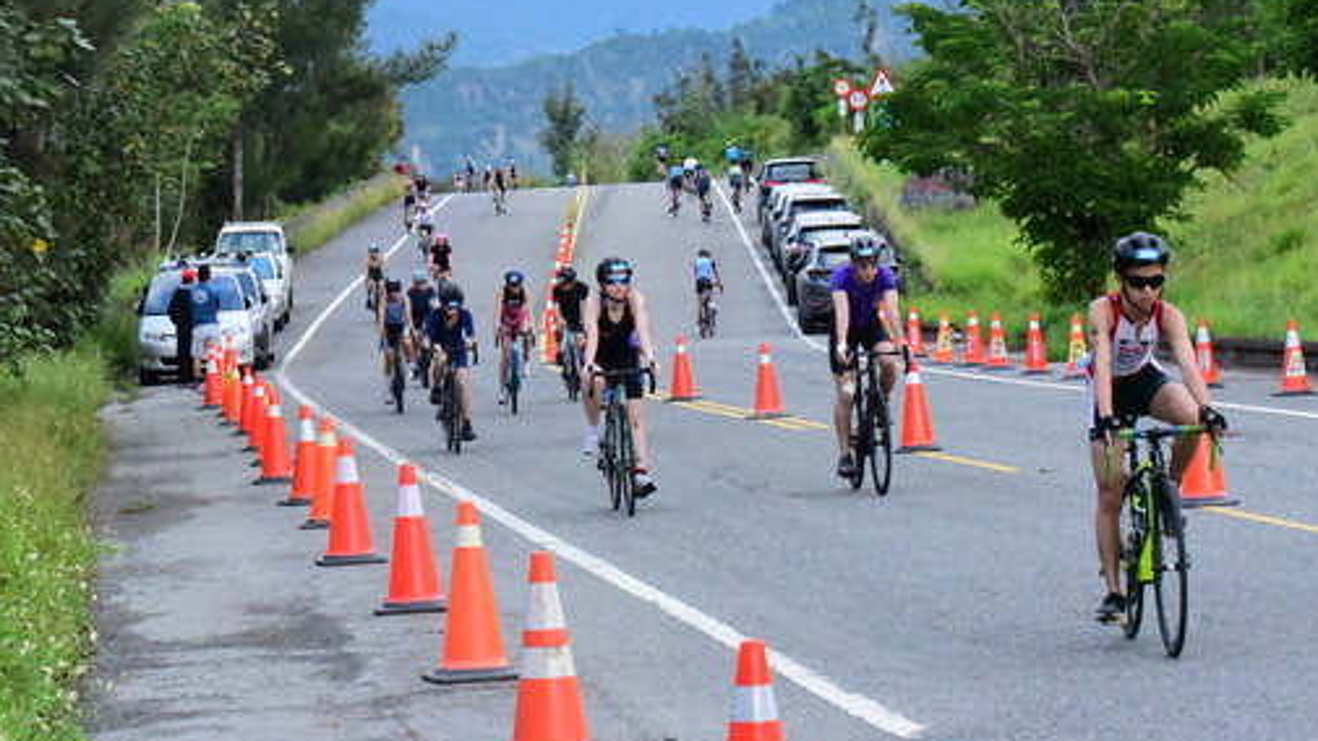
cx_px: 634
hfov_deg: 14.4
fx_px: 5207
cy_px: 312
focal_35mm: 149
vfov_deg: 8.1
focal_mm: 92
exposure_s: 1/2500
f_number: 13
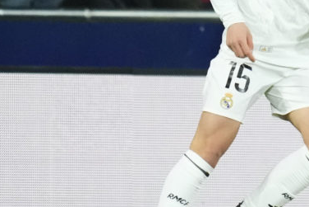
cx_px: 357
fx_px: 14021
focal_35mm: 1633
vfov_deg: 0.8
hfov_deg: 1.3
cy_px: 62
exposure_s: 1/2500
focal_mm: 400
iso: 3200
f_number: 2.8
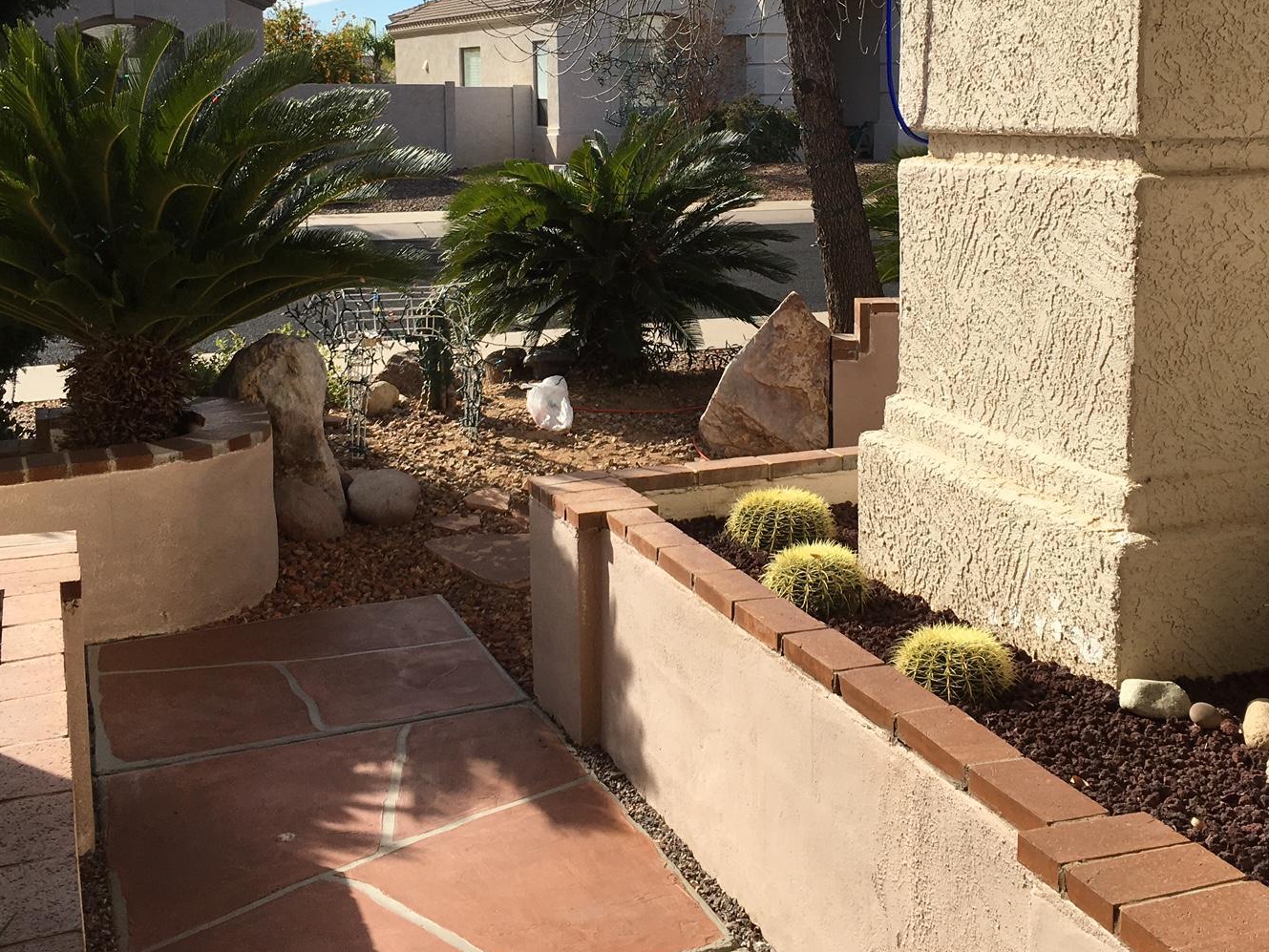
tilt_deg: -6.2
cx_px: 740
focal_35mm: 44
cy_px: 291
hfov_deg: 42.8
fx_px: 1613
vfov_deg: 32.5
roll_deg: +0.7
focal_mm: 4.15
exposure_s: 1/1538
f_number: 2.2
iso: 25
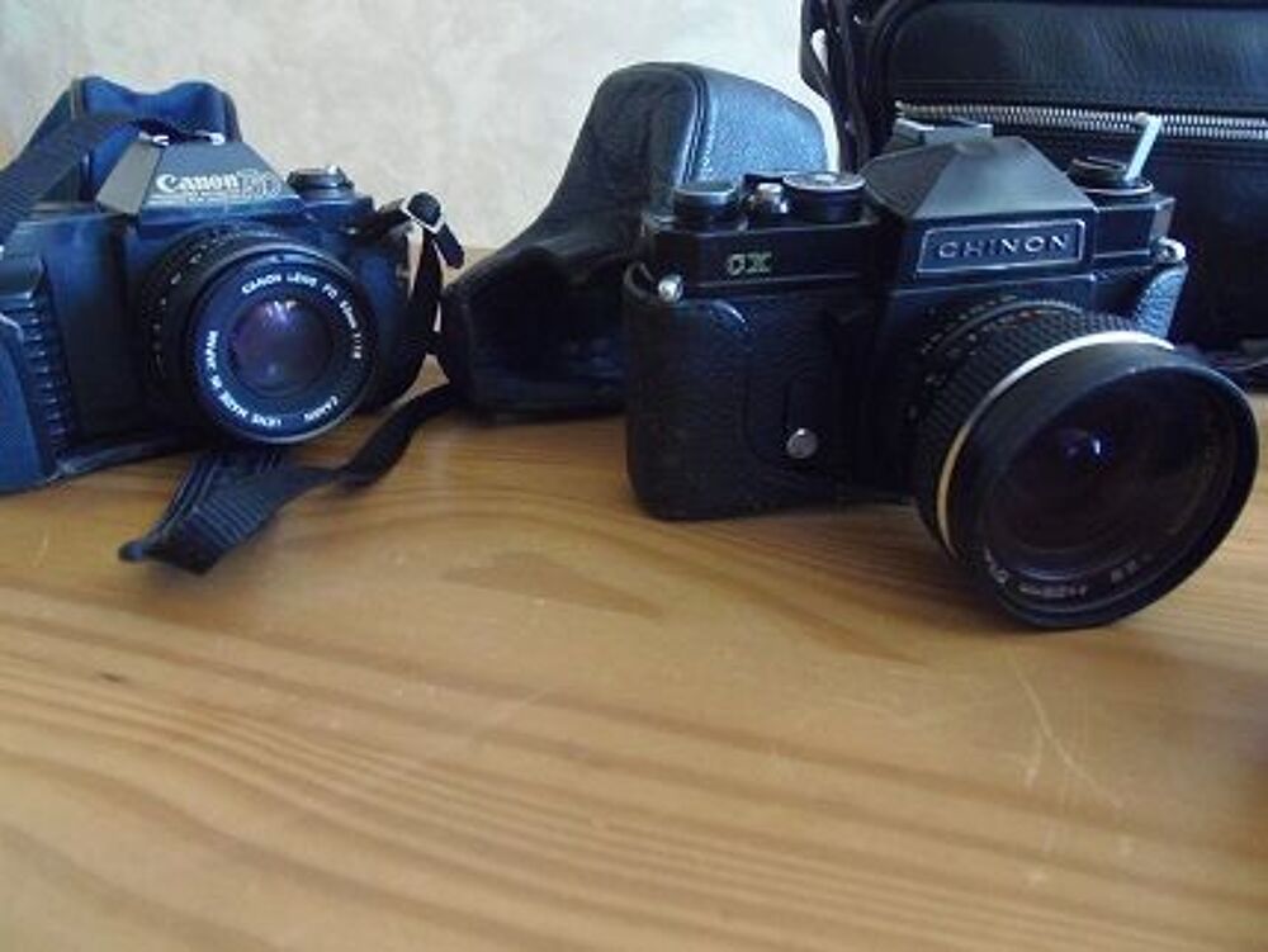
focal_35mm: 24
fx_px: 880
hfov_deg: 71.6
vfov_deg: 56.9
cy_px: 476
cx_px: 634
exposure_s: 1/10
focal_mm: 4.3
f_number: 2.9
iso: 500
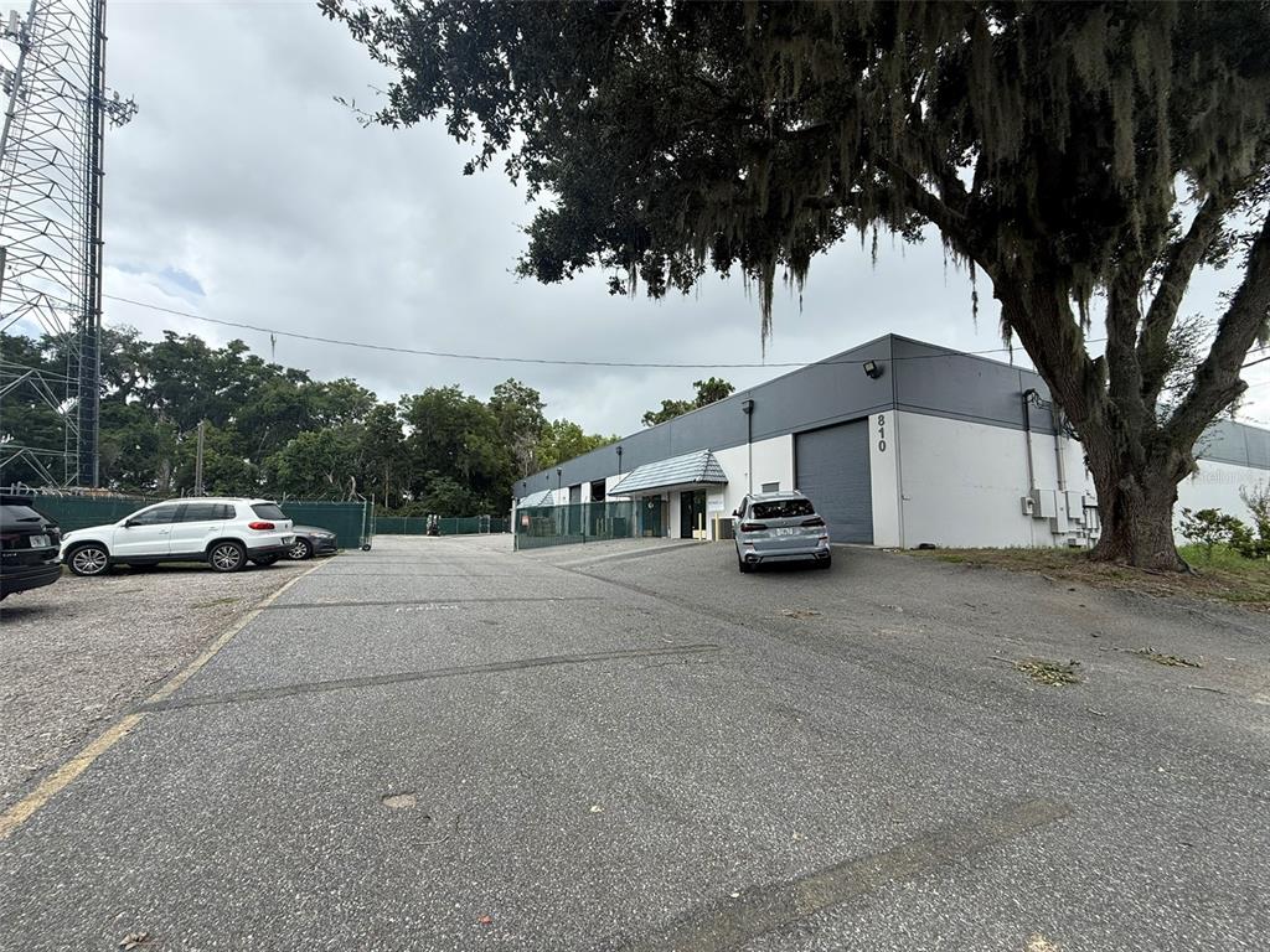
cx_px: 635
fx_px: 514
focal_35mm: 14
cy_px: 476
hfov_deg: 102.1
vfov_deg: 85.7
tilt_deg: +6.7
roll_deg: -0.7
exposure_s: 1/985
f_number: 2.2
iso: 50
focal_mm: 2.22
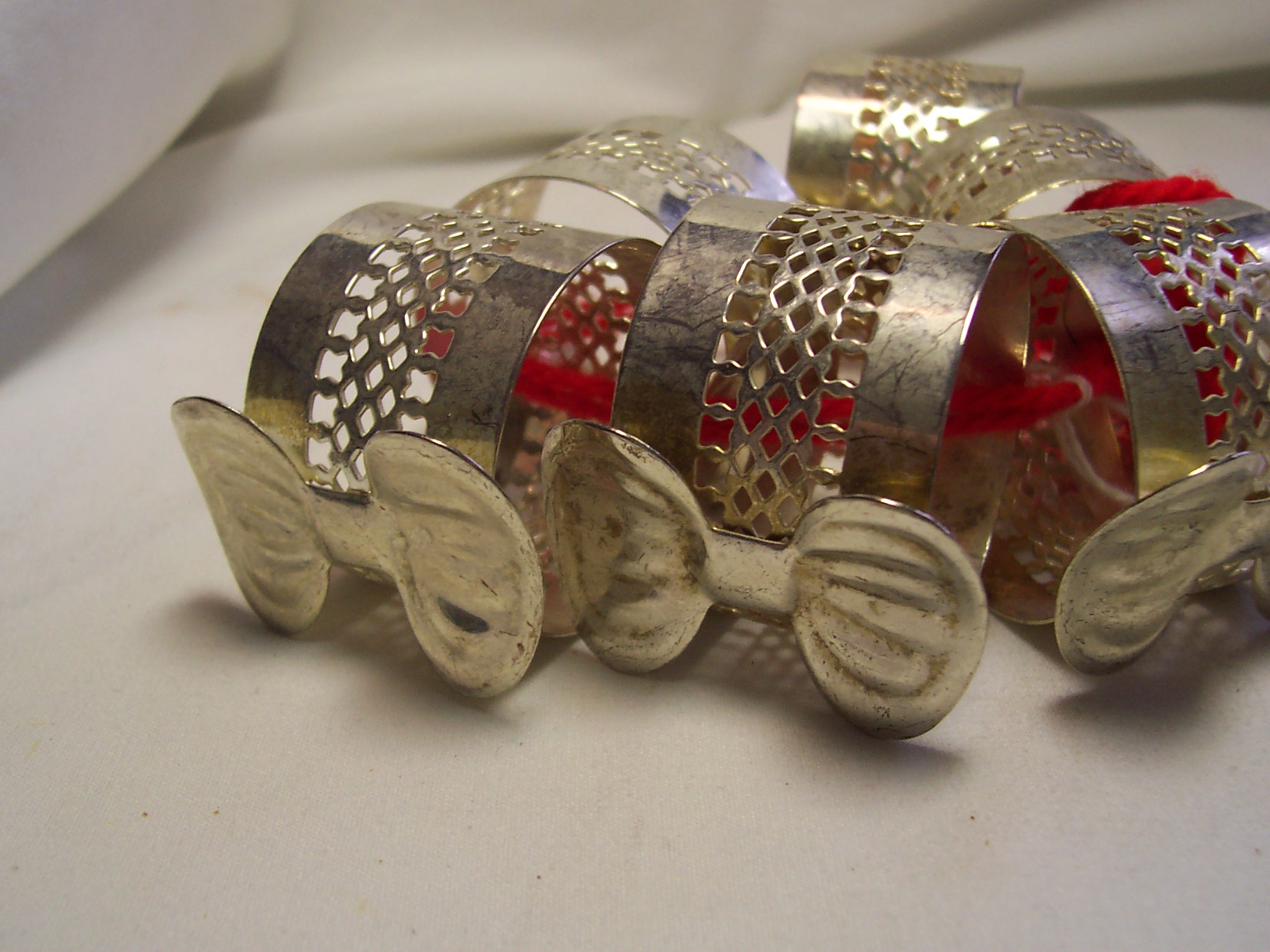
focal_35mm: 37
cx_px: 635
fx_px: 1357
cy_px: 476
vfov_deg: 38.7
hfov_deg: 50.1
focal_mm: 5.6
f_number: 2.8
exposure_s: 1/90
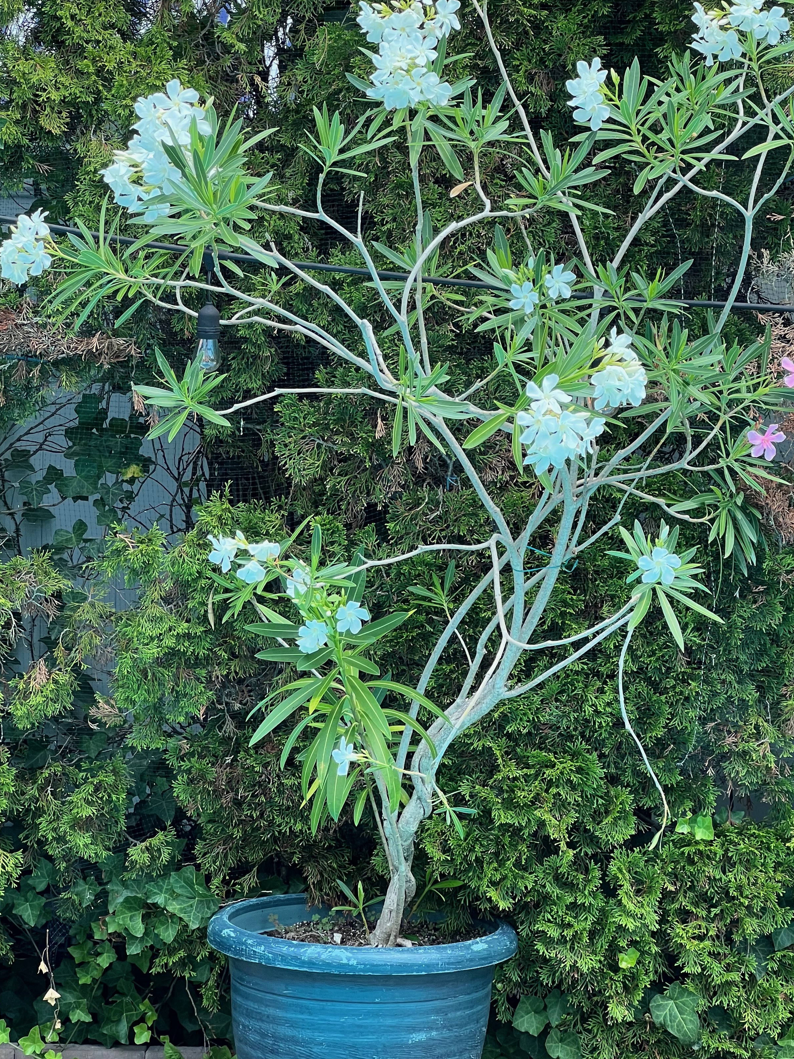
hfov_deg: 15.2
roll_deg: -0.7
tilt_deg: -2.2
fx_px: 2967
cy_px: 494
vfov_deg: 20.2
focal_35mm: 97
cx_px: 450
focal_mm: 9
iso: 32
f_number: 2.8
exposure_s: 1/99
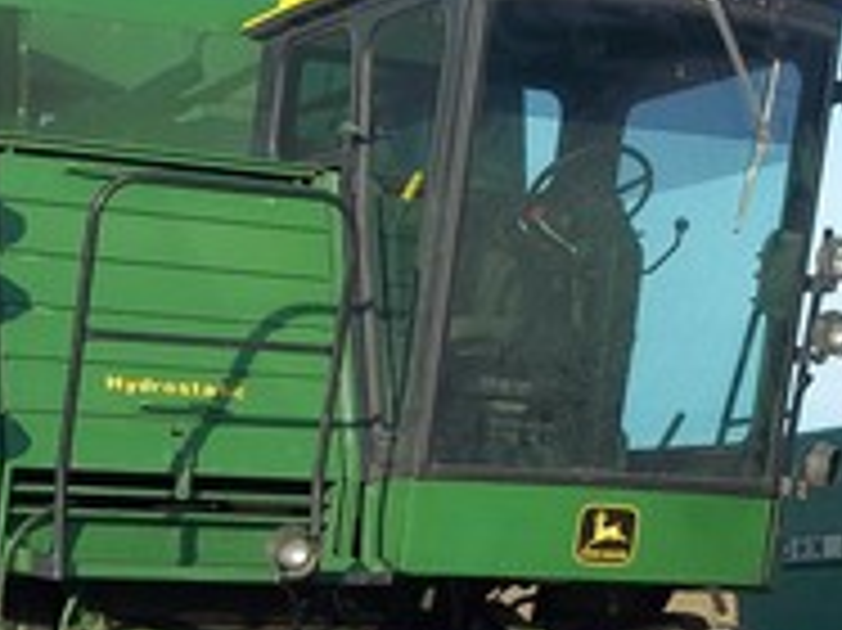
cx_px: 306
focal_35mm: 105
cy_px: 468
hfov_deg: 18.7
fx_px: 2552
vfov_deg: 14.0
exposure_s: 1/125
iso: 80
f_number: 8
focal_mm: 6.5
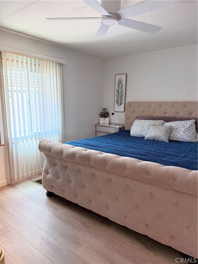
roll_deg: -0.9
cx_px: 99
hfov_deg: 56.8
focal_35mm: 24
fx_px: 183
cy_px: 132
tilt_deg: -10.6
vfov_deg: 71.6
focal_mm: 6.76
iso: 320
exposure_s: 1/120
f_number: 1.78
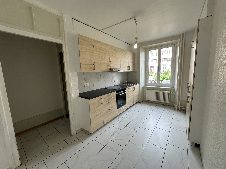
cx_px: 113
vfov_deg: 85.7
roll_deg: +1.5
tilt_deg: -7.9
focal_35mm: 14
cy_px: 84
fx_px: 91
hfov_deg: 102.1
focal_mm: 2.22
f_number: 2.2
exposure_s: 1/100
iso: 64
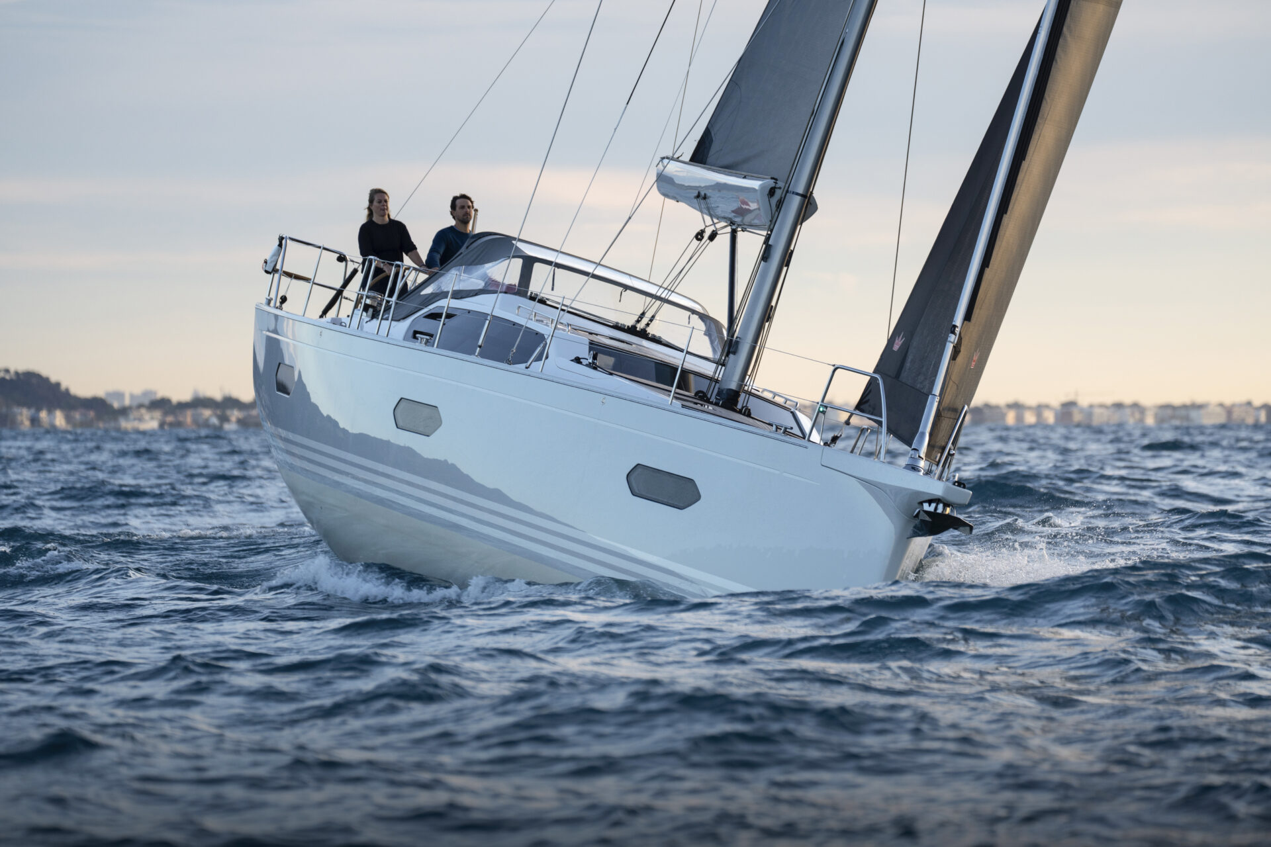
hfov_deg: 7.2
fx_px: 10061
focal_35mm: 285
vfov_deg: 4.8
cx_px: 636
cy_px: 424
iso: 320
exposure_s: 1/320
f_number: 5.6
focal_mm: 285
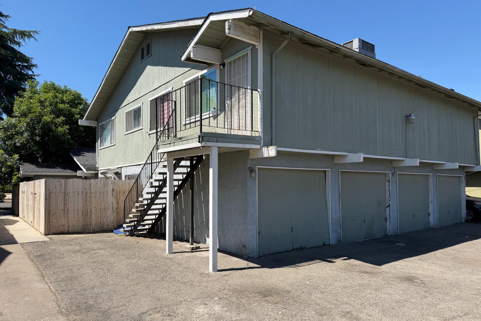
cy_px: 169
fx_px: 334
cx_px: 240
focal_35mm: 25
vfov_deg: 51.2
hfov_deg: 71.5
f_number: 1.78
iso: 80
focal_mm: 6.76
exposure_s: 1/3759
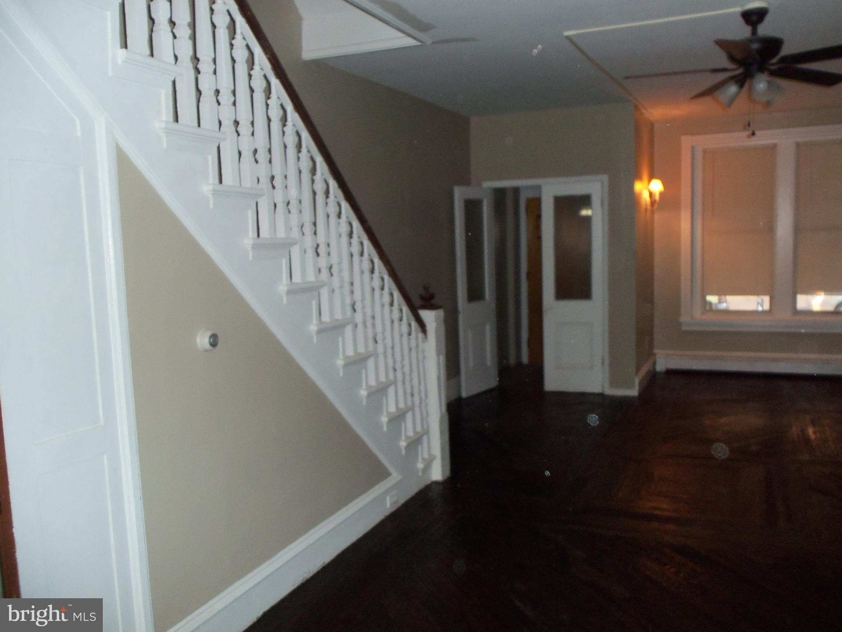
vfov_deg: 48.2
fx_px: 705
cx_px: 421
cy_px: 316
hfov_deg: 61.7
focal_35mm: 29
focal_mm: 5.2
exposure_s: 1/30
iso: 125
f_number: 3.4
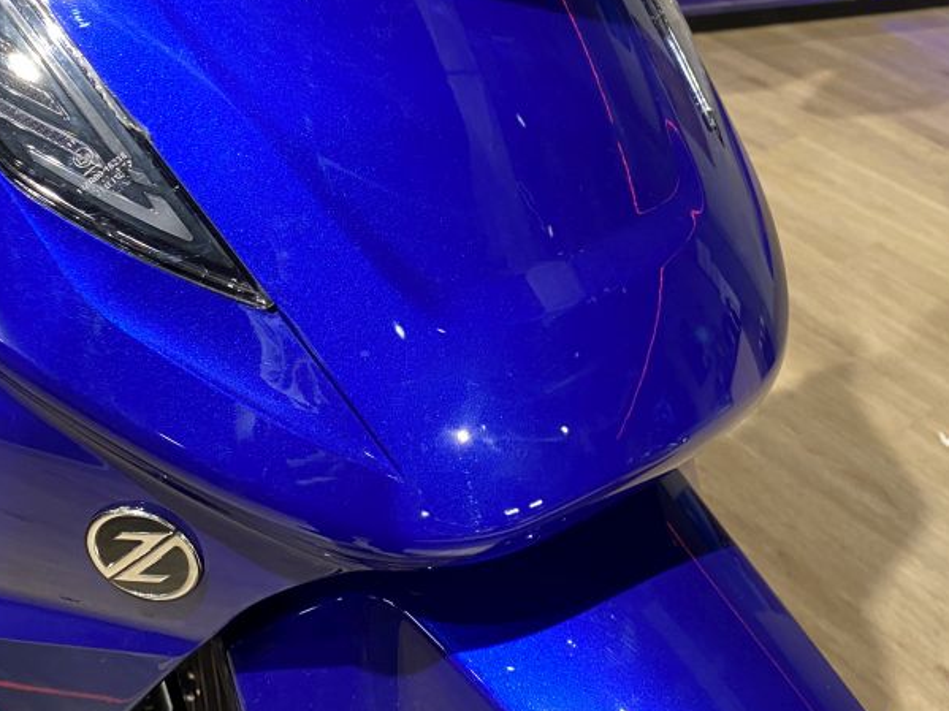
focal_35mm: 46
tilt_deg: -29.5
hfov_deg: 41.1
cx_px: 391
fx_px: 1261
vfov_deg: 30.7
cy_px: 137
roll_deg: -3.1
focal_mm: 4.25
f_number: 1.8
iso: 160
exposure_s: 1/50
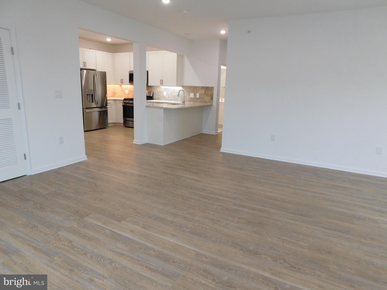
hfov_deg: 73.9
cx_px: 194
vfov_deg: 58.9
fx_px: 257
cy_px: 145
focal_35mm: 23
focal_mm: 4
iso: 125
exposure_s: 1/30
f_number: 3
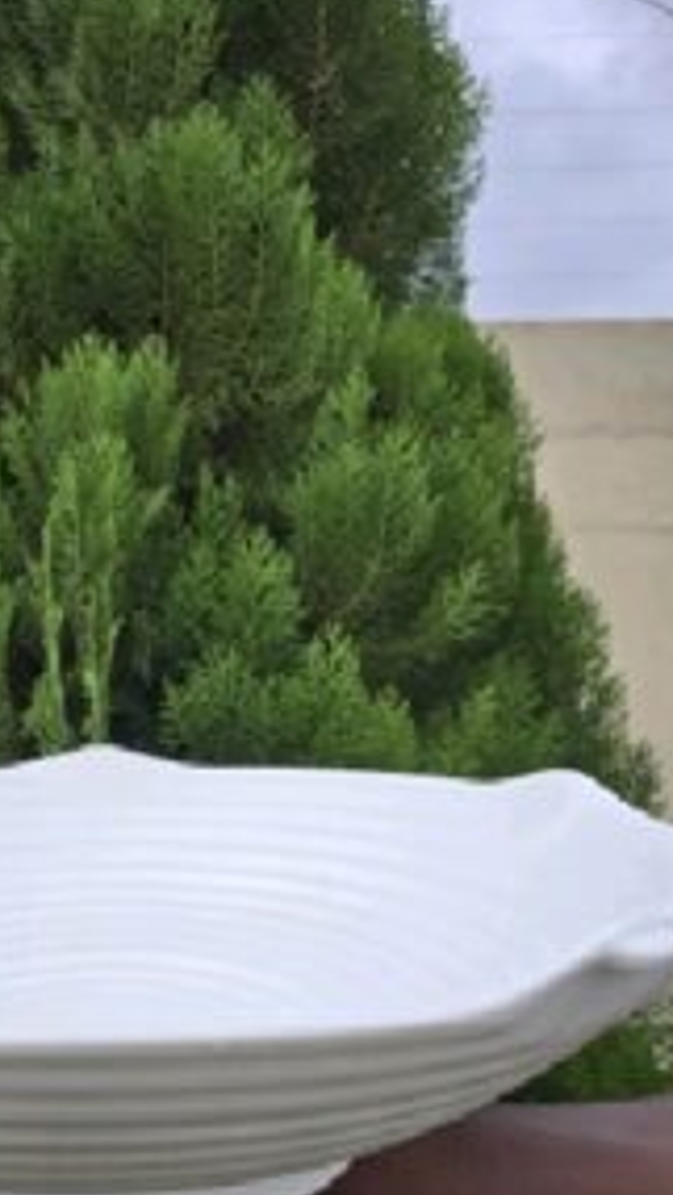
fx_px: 1110
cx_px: 138
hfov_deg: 32.8
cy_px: 806
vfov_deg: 55.3
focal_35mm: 35
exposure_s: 1/182
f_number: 1.7
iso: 50
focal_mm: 6.3
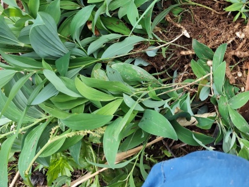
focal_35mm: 45
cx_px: 188
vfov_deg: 31.0
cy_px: 25
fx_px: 324
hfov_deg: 40.8
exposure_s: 1/100
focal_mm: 6.14
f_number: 1.65
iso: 80
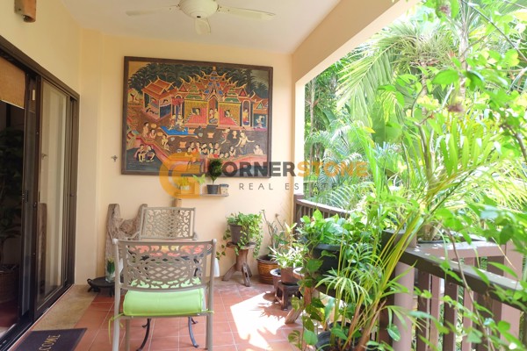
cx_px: 264
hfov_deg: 73.7
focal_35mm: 24
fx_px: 351
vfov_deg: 53.1
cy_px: 176
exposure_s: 1/70
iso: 200
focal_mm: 16
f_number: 3.5
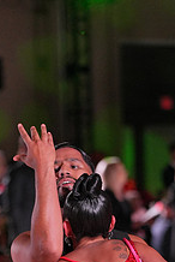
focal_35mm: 308
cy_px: 329
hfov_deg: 4.5
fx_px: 2239
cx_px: 61
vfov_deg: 6.6
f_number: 2.8
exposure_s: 1/800
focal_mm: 116
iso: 1600
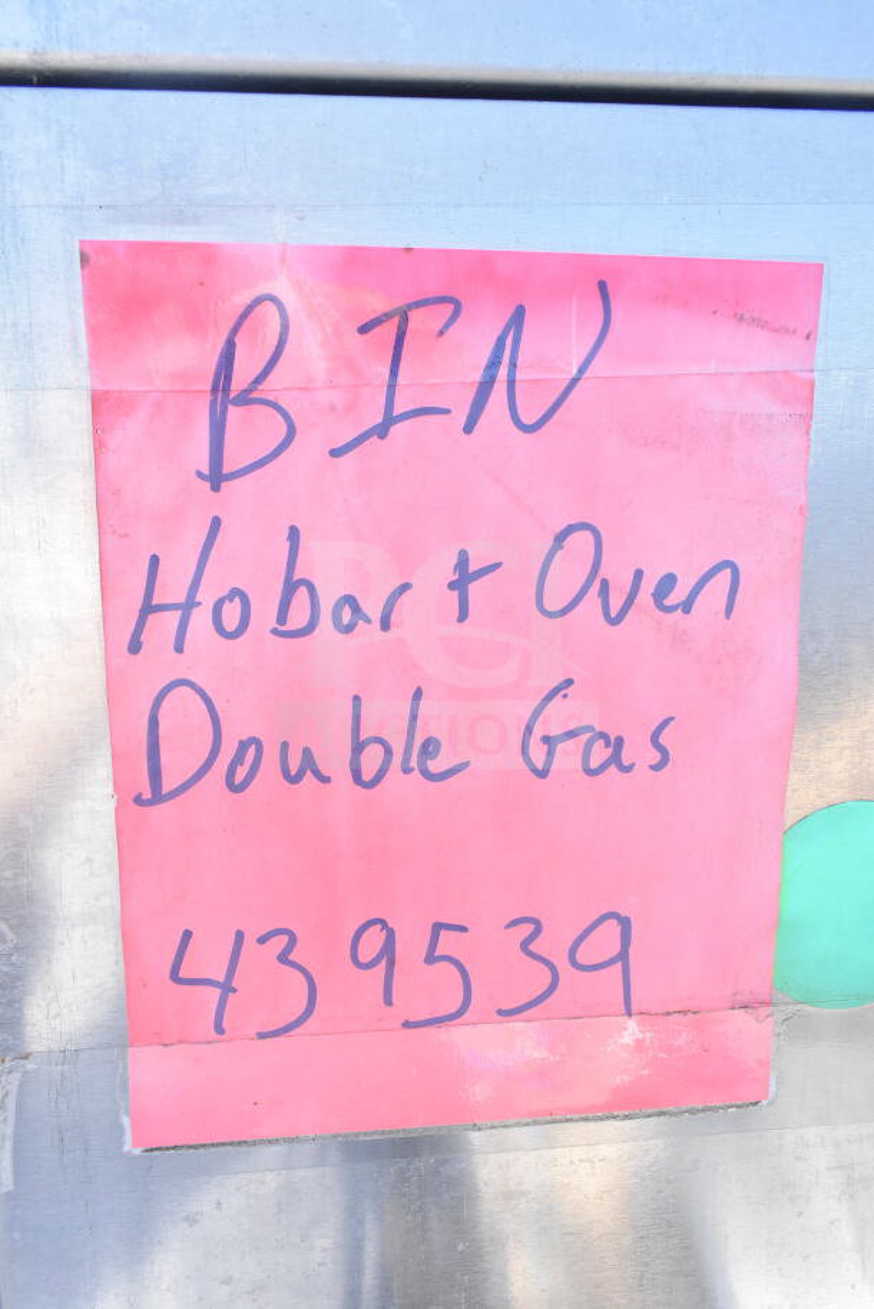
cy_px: 654
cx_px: 437
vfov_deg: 67.4
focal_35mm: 27
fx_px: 982
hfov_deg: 48.0
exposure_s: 1/400
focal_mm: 18
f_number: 10
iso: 1600
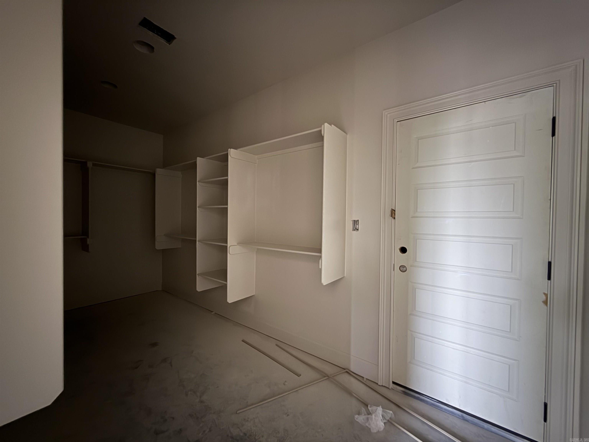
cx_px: 294
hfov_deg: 102.1
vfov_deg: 85.7
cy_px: 221
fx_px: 238
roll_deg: -1.5
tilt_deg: -0.8
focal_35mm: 14
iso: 500
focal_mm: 2.22
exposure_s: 1/8
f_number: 2.2
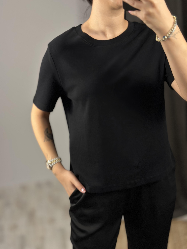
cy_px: 124
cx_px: 94
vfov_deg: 39.7
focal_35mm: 48
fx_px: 346
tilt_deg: -34.2
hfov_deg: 30.3
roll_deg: +8.8
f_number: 1.78
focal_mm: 6.86
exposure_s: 1/100
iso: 64
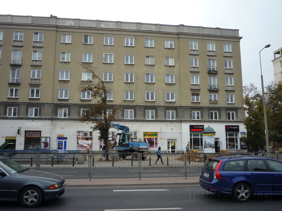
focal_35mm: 32
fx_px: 261
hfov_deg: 56.8
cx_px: 141
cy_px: 106
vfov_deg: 44.2
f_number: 4
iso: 100
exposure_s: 1/125
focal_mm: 5.2
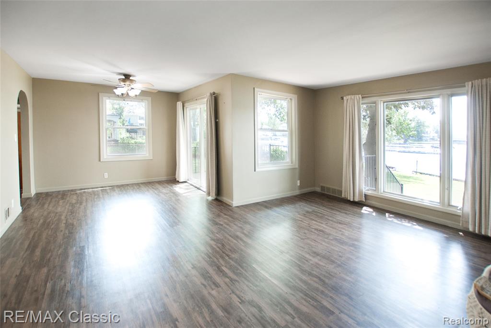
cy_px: 164
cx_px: 246
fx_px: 205
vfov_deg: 77.4
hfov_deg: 100.4
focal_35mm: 15
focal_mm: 10
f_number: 3.5
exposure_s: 1/60
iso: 640
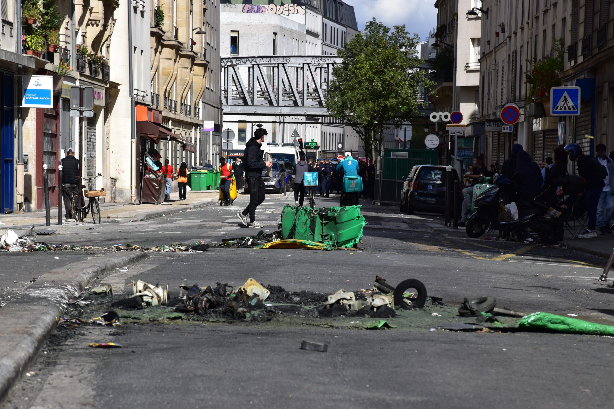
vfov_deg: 10.2
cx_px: 307
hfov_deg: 15.2
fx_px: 2302
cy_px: 204
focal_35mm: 135
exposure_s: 1/500
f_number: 11
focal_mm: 90
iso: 250
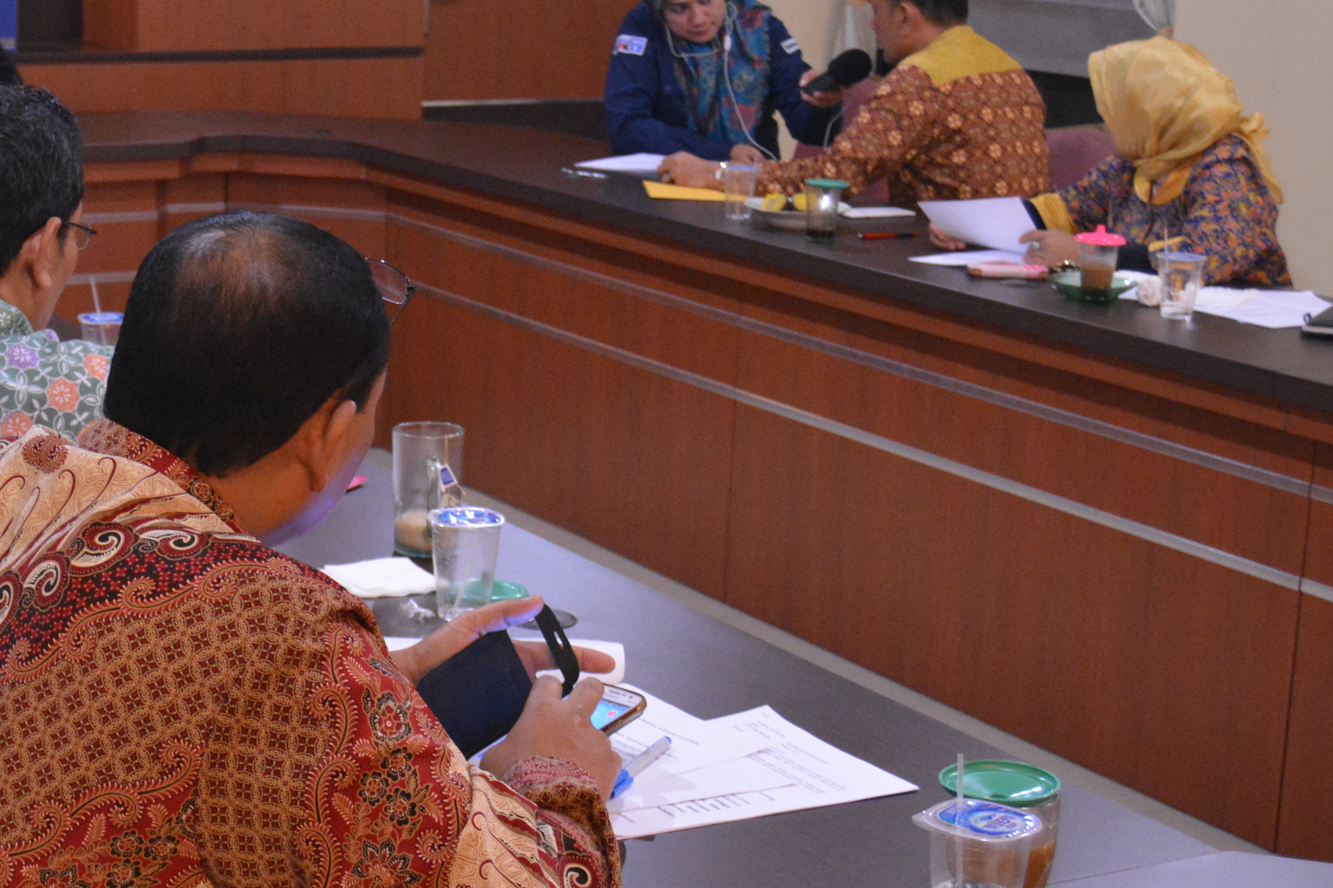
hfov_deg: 26.4
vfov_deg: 18.0
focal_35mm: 76
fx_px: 2807
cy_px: 425
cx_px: 341
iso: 3200
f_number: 4.2
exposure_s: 1/30
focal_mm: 31
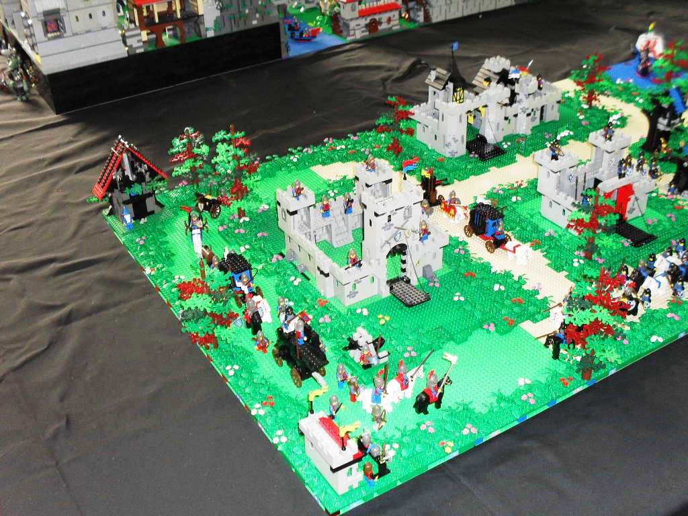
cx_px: 344
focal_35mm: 42
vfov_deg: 34.3
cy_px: 258
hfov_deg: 44.8
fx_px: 835
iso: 200
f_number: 3.6
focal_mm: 7.5
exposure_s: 1/45
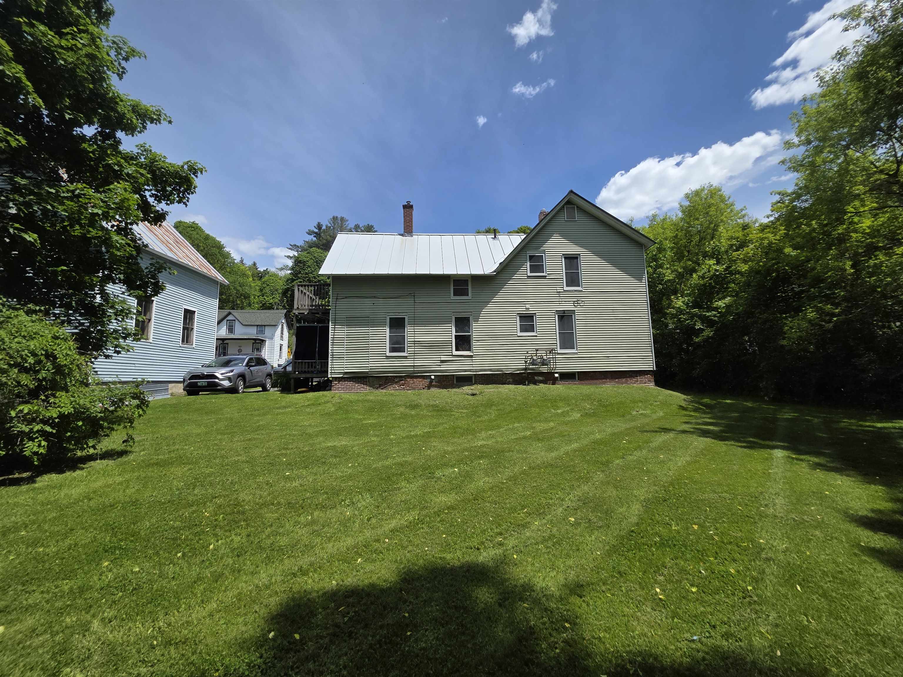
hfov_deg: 106.2
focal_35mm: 13
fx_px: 339
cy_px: 338
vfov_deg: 89.9
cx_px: 452
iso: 40
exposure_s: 1/2289
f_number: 1.9
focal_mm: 2.2
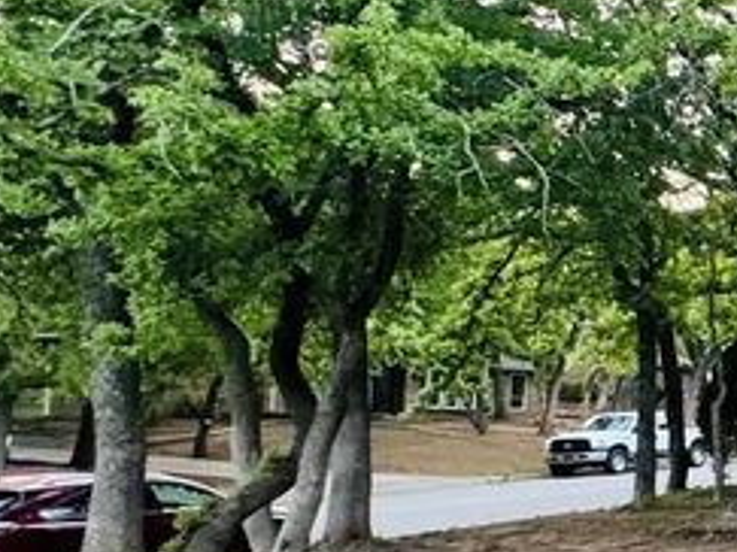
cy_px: 397
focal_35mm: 59
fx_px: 1256
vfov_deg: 24.6
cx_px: 1486
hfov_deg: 19.0
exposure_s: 1/60
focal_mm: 2.22
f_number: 2.2
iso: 500
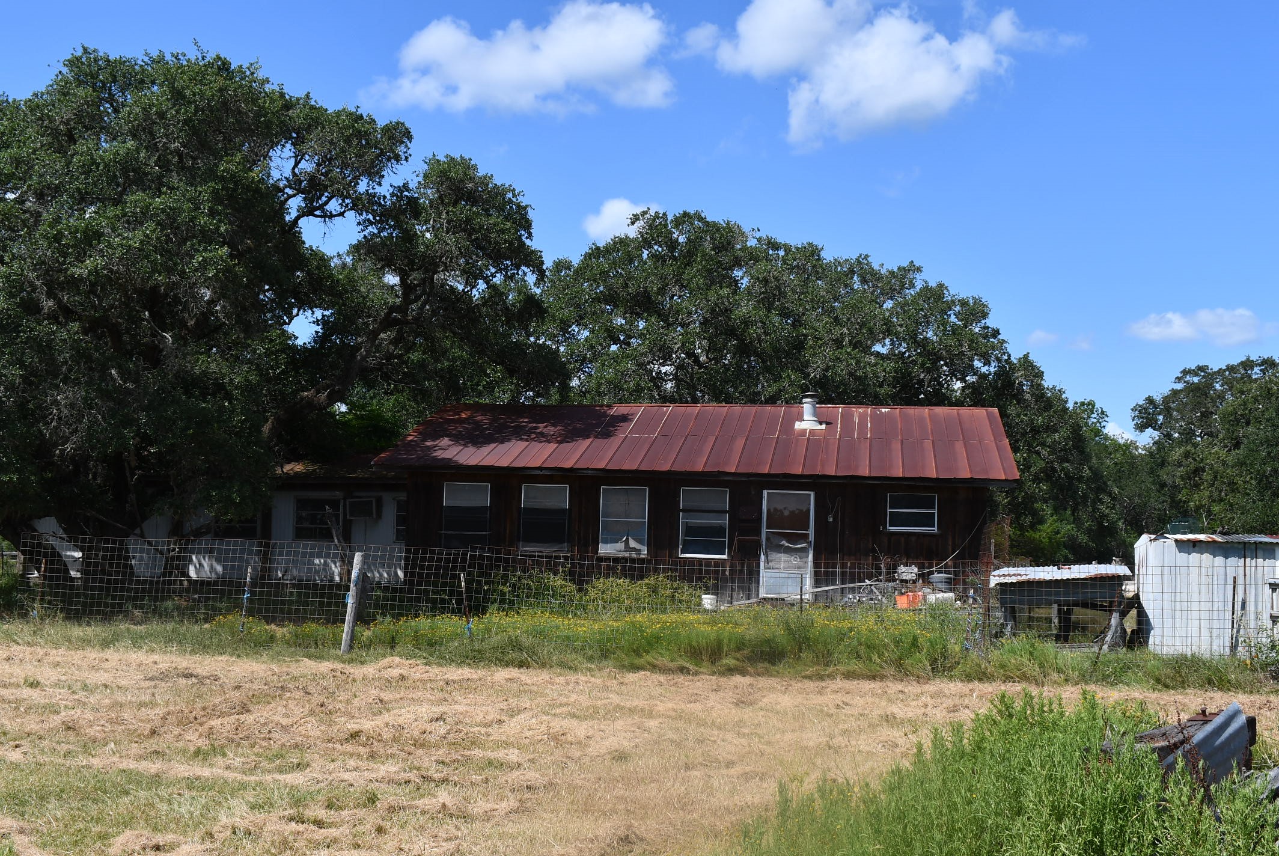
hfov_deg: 44.5
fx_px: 1565
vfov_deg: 30.6
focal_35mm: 44
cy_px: 428
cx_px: 640
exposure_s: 1/320
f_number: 9
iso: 100
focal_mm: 22
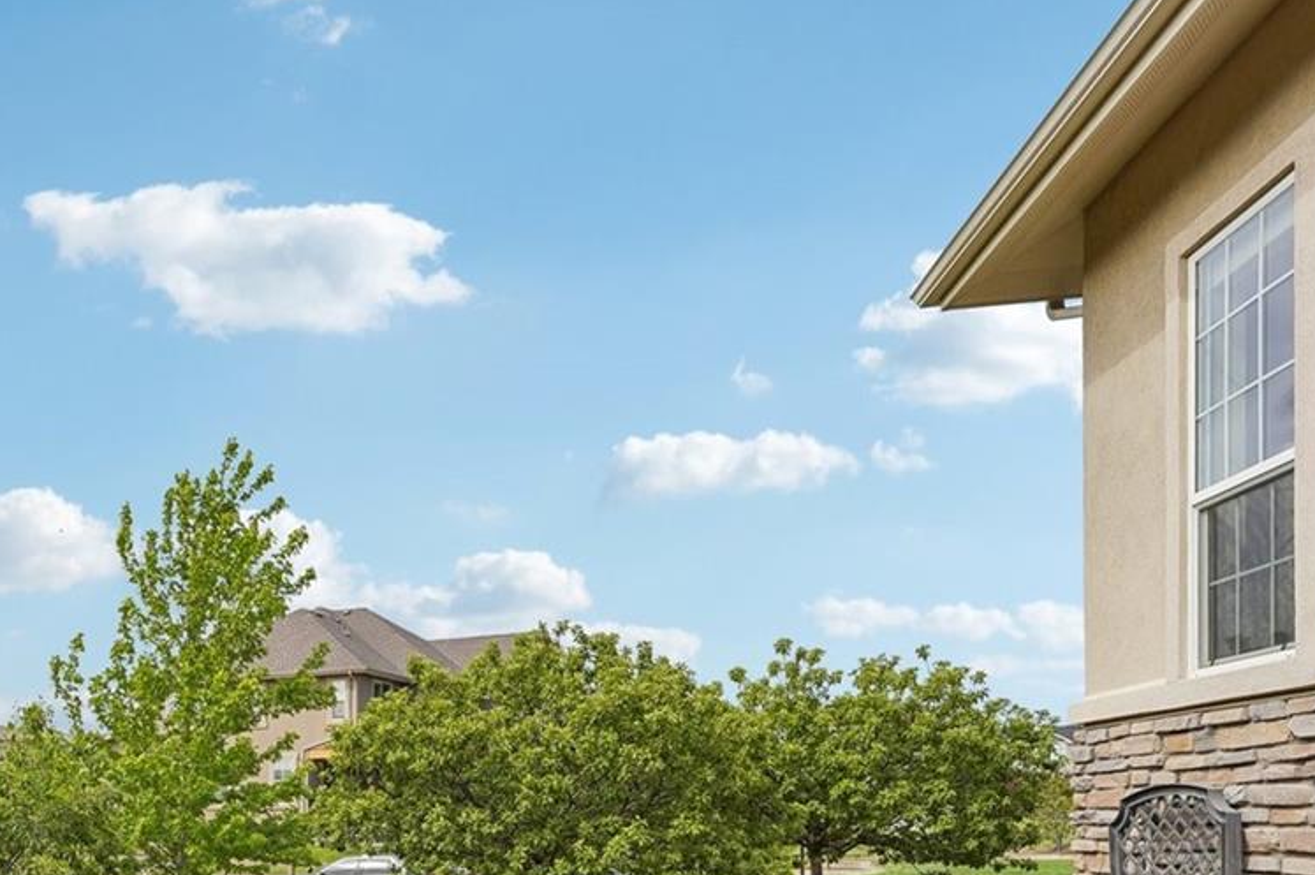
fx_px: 1095
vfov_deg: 38.0
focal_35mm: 30
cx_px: 238
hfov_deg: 56.8
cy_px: 903
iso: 100
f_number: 8
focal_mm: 14
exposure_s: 1/160
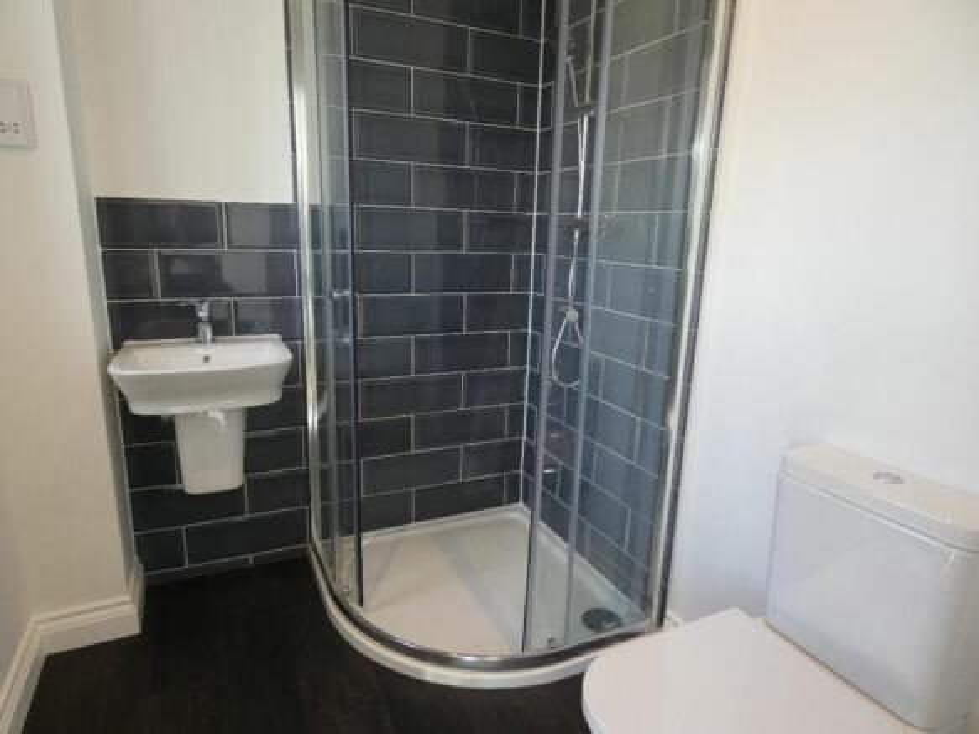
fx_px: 566
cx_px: 490
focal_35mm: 20
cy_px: 367
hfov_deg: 81.8
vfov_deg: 66.0
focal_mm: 3.6
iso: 160
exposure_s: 1/60
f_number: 2.8
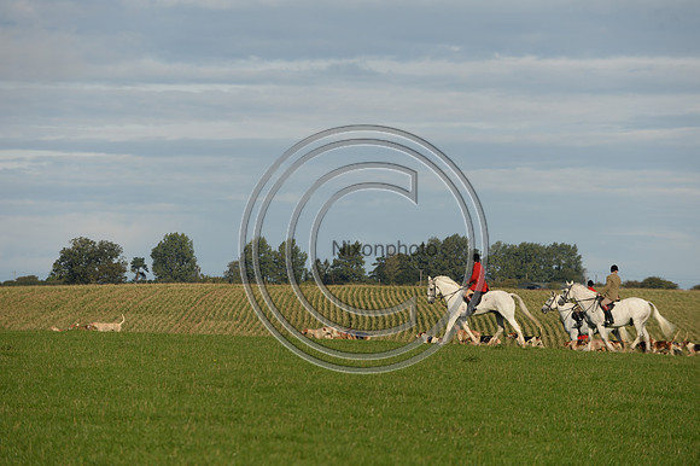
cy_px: 233
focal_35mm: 200
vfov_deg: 6.9
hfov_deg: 10.3
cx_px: 350
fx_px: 3887
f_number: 5
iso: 200
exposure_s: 1/1250
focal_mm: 200
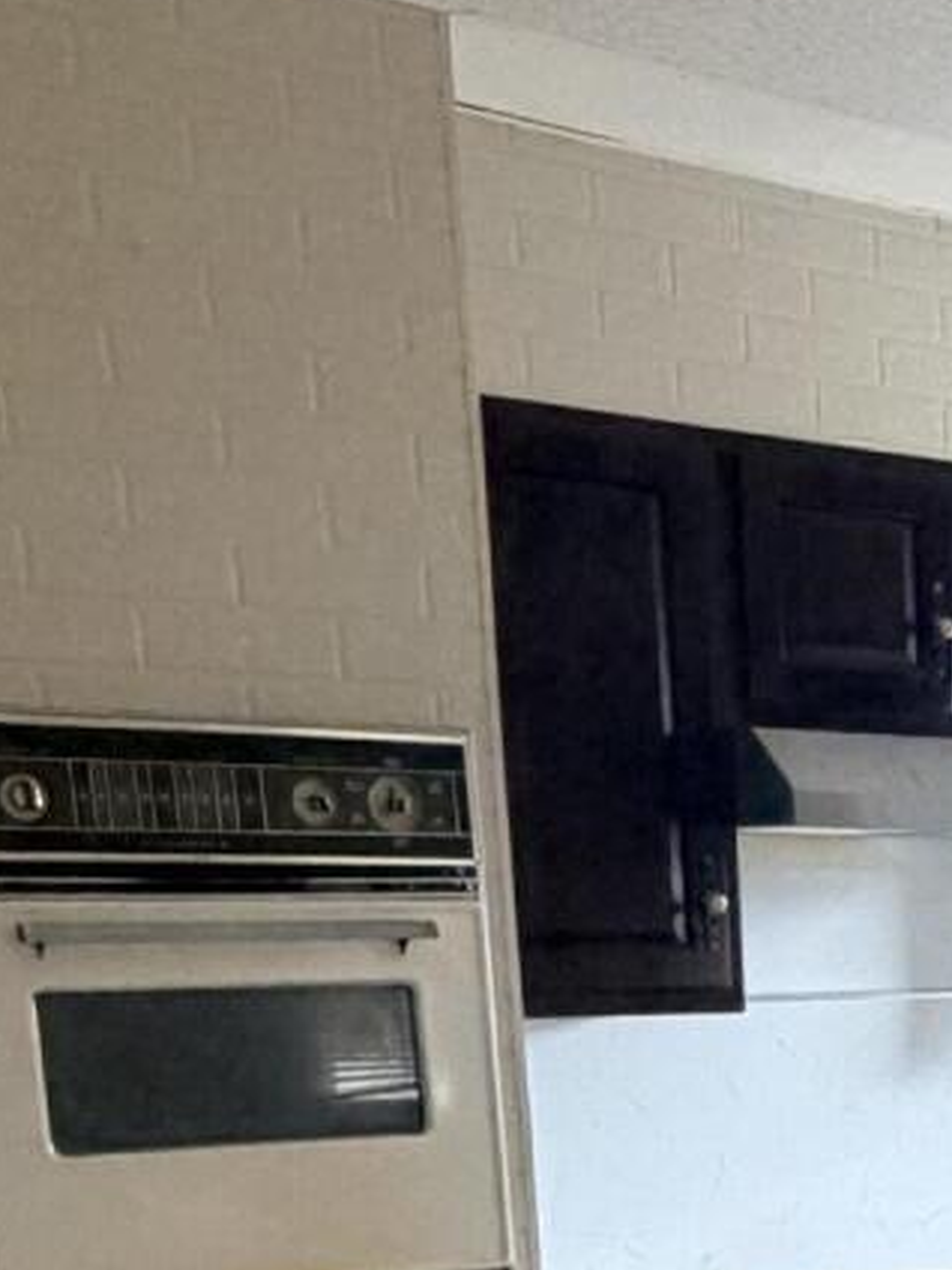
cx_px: 1317
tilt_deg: -12.6
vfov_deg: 26.3
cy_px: 1513
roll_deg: -0.3
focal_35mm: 66
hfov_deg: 20.0
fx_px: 2420
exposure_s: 1/60
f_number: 2.2
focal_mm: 2.22
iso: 400
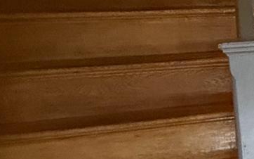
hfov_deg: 13.2
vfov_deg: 15.4
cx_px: 680
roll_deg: +0.3
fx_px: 581
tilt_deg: -4.5
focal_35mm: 84
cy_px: 34
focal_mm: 2.22
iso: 1250
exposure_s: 1/40
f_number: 2.2
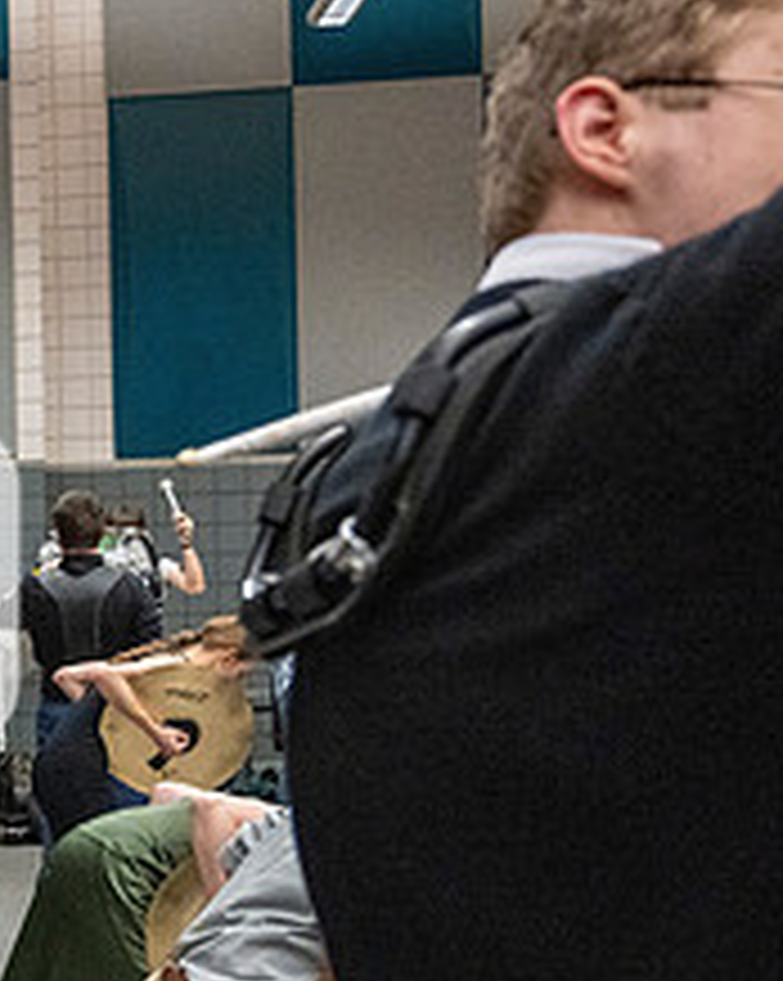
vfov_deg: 31.3
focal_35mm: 60
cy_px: 632
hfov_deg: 22.0
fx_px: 1740
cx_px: -320
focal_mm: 24
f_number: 4
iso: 10000
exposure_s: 1/500
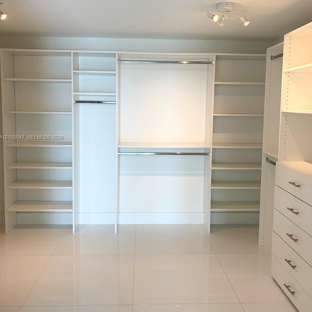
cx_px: 156
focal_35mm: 31
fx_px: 316
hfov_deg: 52.5
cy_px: 138
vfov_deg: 52.4
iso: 50
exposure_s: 1/120
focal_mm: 5.96
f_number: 1.6
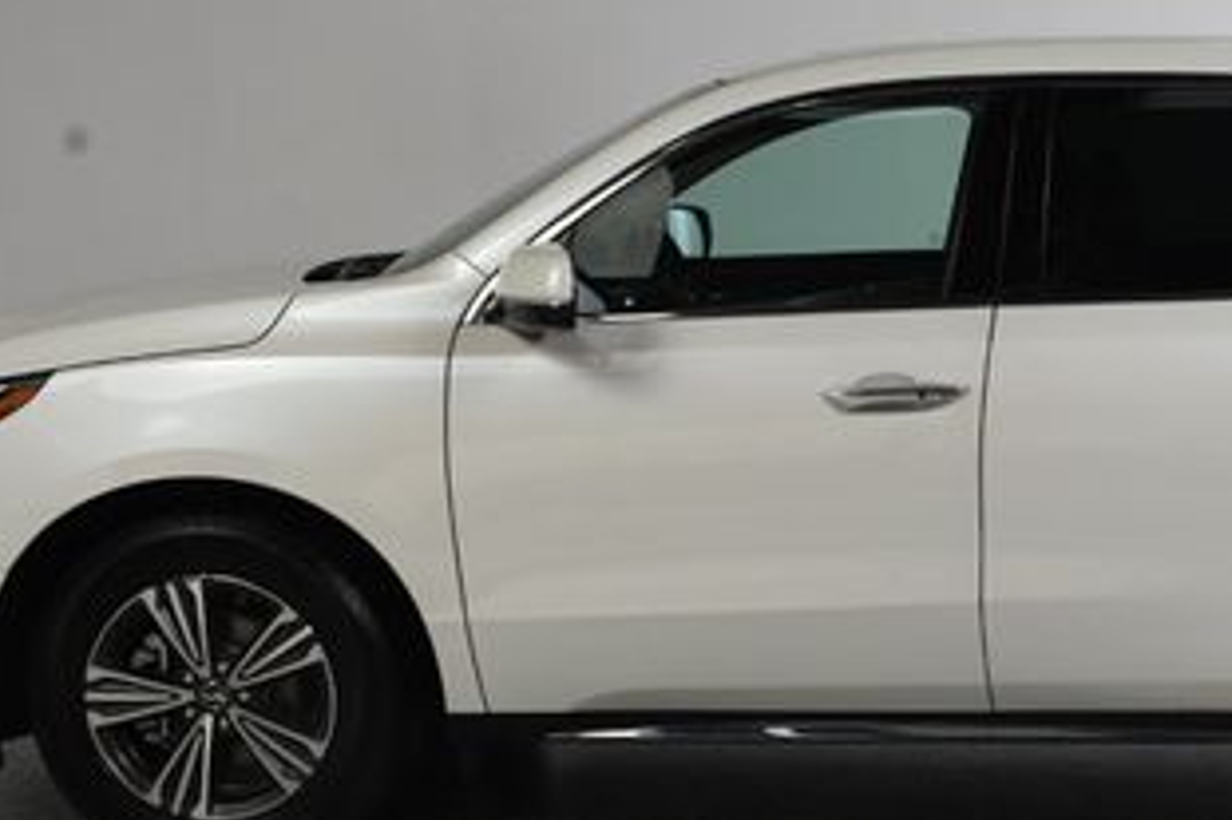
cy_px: 519
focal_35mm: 74
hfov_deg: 26.9
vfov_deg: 18.4
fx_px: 2531
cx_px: 943
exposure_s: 1/160
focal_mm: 24
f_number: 13
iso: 100
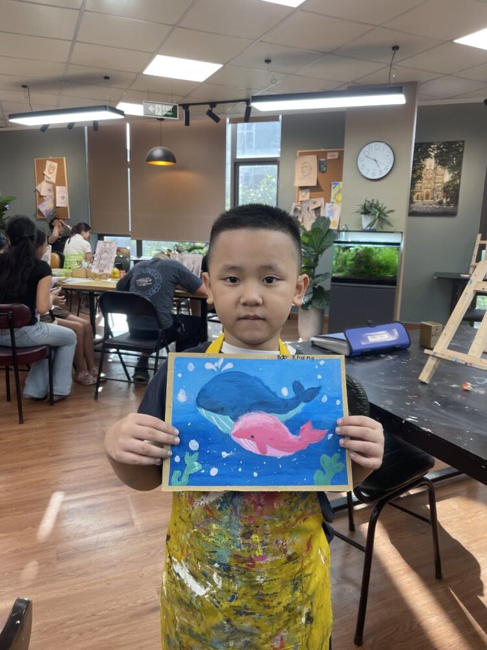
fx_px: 469
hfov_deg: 54.9
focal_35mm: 25
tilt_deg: -12.0
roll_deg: -1.2
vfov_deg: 69.4
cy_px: 325
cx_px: 244
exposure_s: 1/121
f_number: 1.6
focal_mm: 5.1
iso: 80
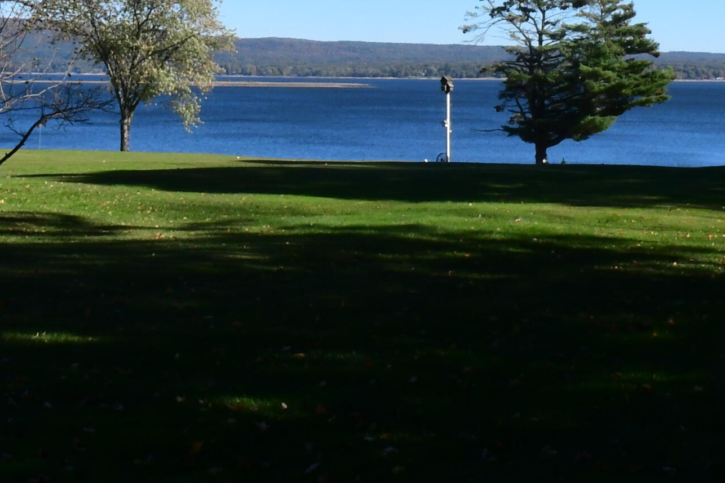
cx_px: 347
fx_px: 1691
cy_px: 27
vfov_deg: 16.0
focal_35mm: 84
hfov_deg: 24.2
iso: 800
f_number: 22
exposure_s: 1/200
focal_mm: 18
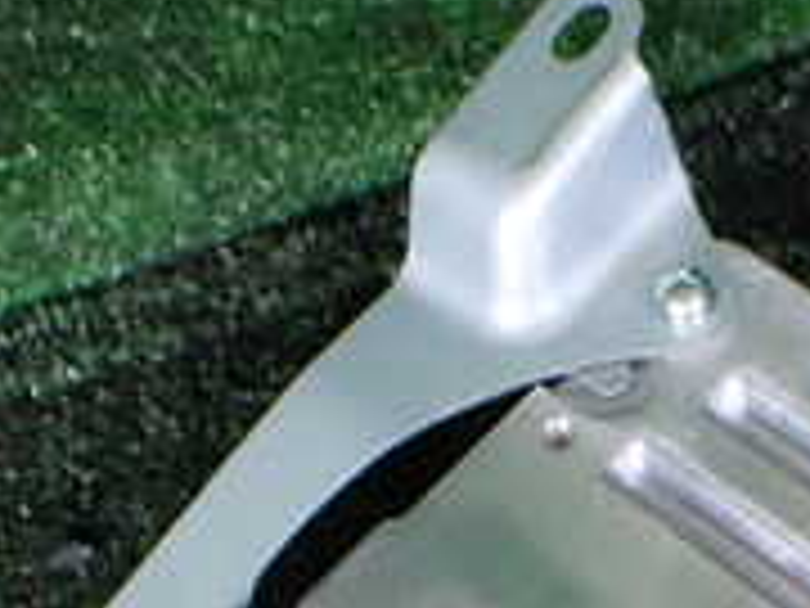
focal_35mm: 100
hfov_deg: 19.5
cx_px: 626
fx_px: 2340
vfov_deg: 14.1
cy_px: 833
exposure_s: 1/125
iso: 160
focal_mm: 5.4
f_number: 2.3
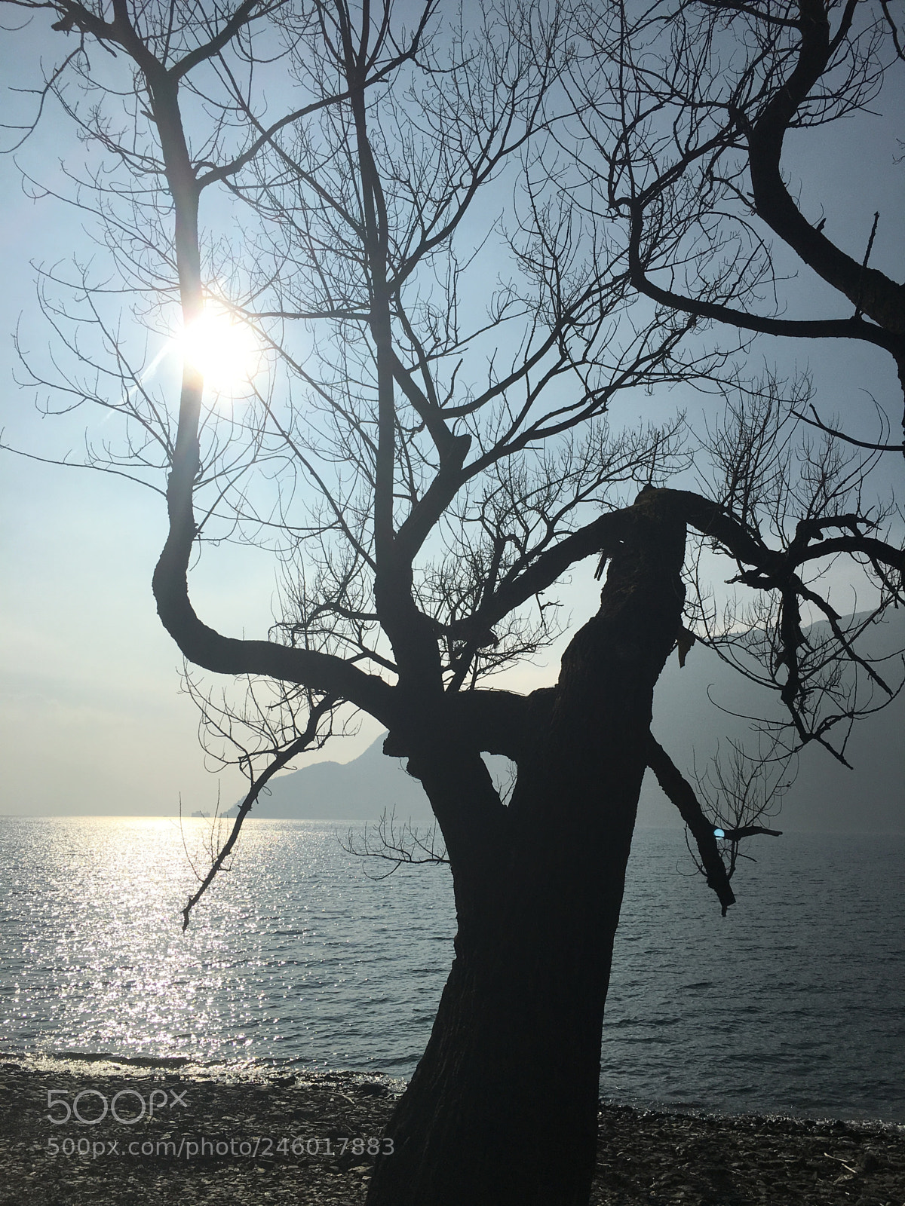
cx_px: 452
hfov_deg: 48.2
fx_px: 1011
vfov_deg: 61.7
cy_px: 603
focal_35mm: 29
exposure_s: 1/12821
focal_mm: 4.15
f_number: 2.2
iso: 25
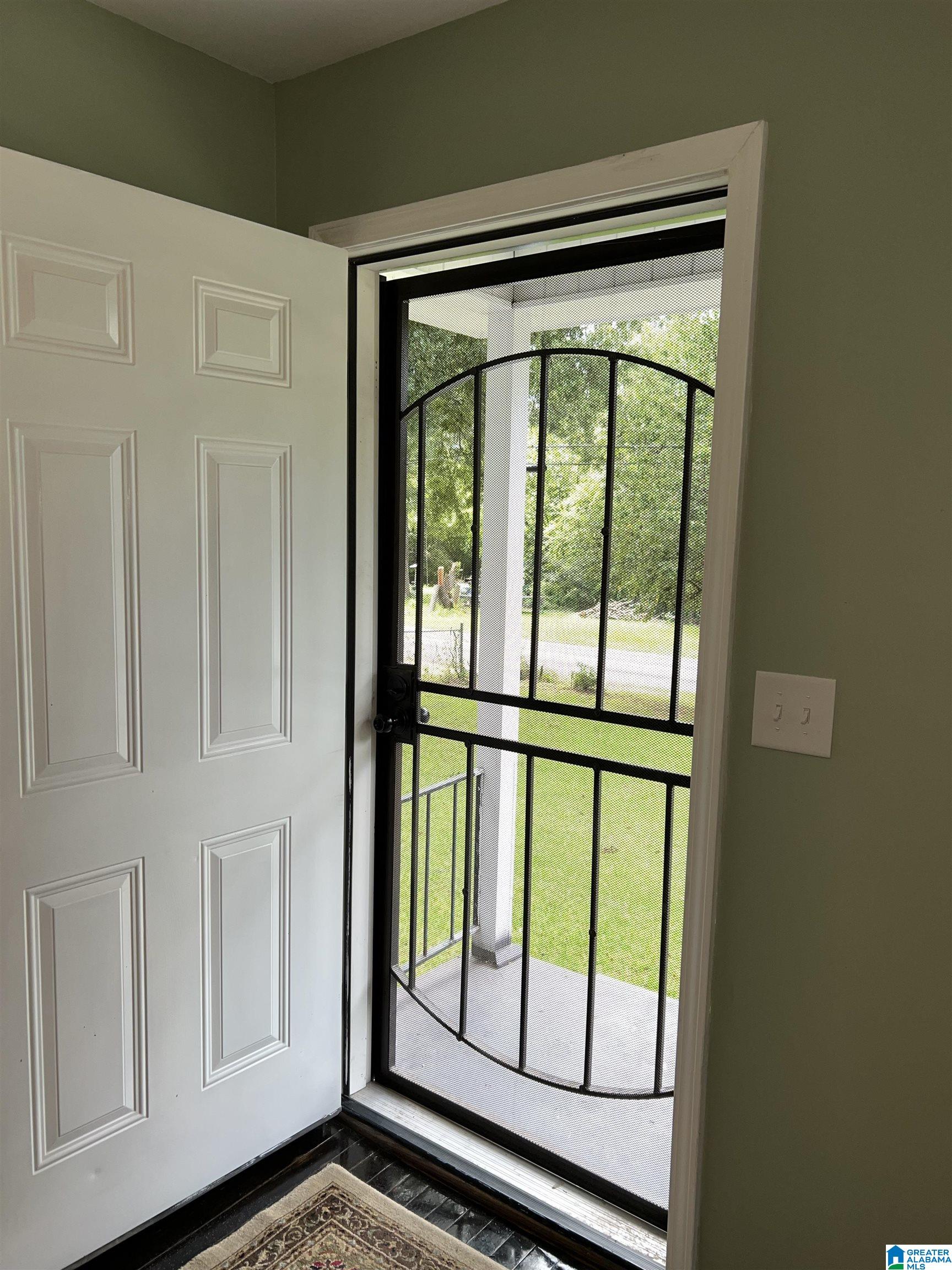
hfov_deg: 53.1
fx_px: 953
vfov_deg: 67.3
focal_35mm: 26
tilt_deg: -7.9
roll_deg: -1.9
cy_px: 635
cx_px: 476
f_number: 1.5
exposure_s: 1/137
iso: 40
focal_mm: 5.7
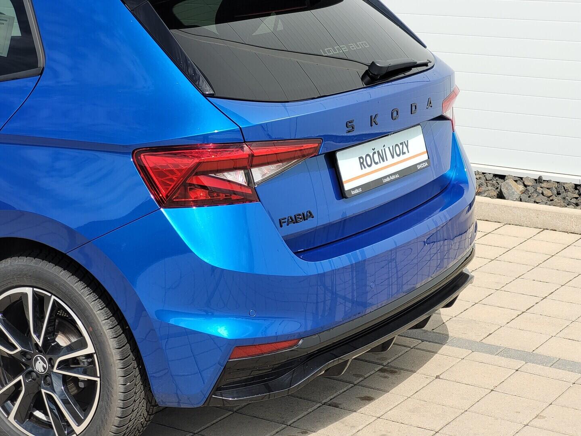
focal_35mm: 76
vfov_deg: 19.4
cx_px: 290
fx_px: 1276
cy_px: 218
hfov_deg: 25.7
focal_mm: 7.12
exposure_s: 1/924
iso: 25
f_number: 2.4
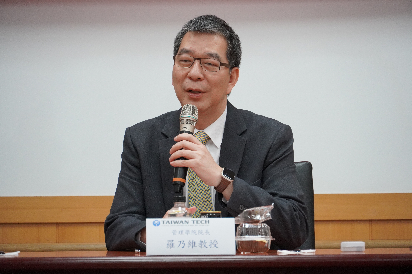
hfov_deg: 11.8
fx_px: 1991
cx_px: 206
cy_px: 137
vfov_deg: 7.9
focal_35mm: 174
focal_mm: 116
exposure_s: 1/200
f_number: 5.6
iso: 2000
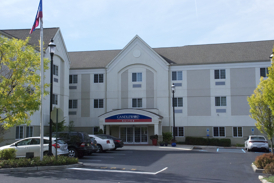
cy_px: 92
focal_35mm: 48
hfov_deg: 41.1
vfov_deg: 28.2
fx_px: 366
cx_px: 137
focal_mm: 32
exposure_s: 1/640
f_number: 13
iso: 1600
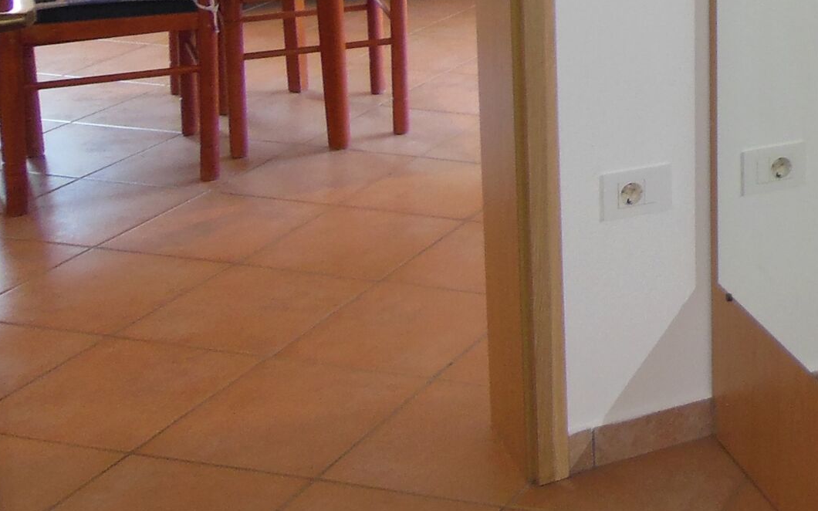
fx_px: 1560
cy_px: -120
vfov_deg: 17.6
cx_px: 1036
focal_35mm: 70
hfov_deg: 25.6
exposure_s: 1/25
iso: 200
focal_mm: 4.5
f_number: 3.5
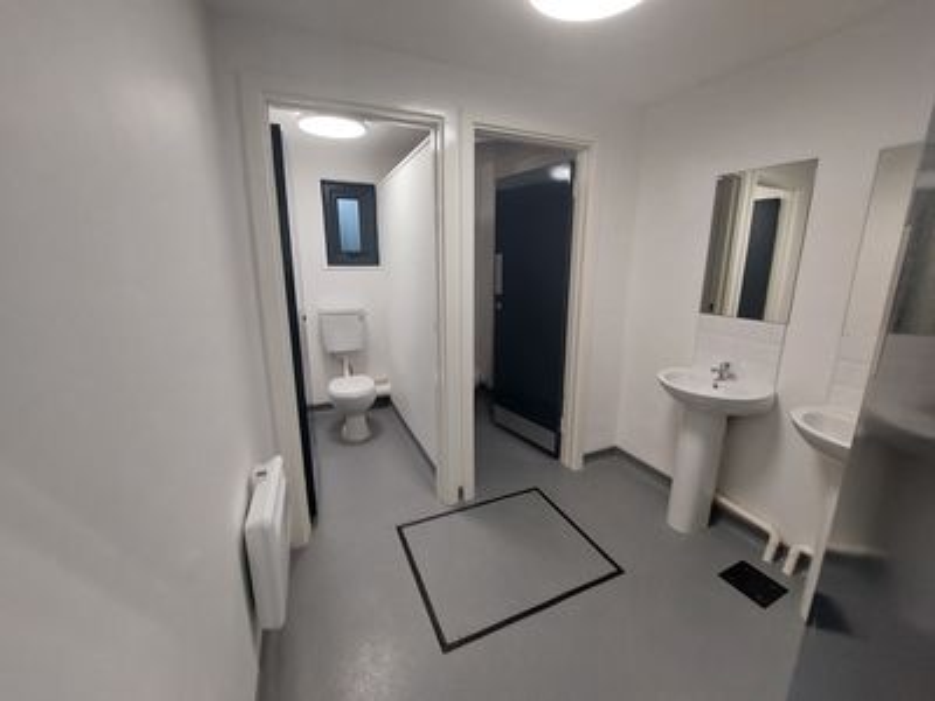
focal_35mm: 13
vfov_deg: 89.9
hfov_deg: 106.2
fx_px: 351
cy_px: 350
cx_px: 468
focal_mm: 1.74
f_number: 2.2
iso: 64
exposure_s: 1/50
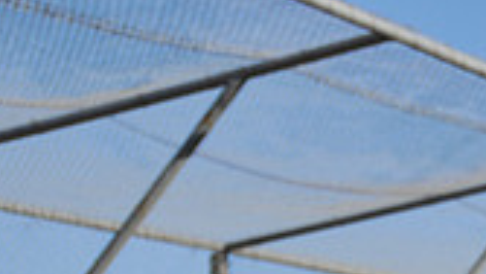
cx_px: 777
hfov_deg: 7.7
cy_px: 555
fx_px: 3519
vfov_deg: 4.4
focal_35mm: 273
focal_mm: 50
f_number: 4.8
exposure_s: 1/500
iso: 200
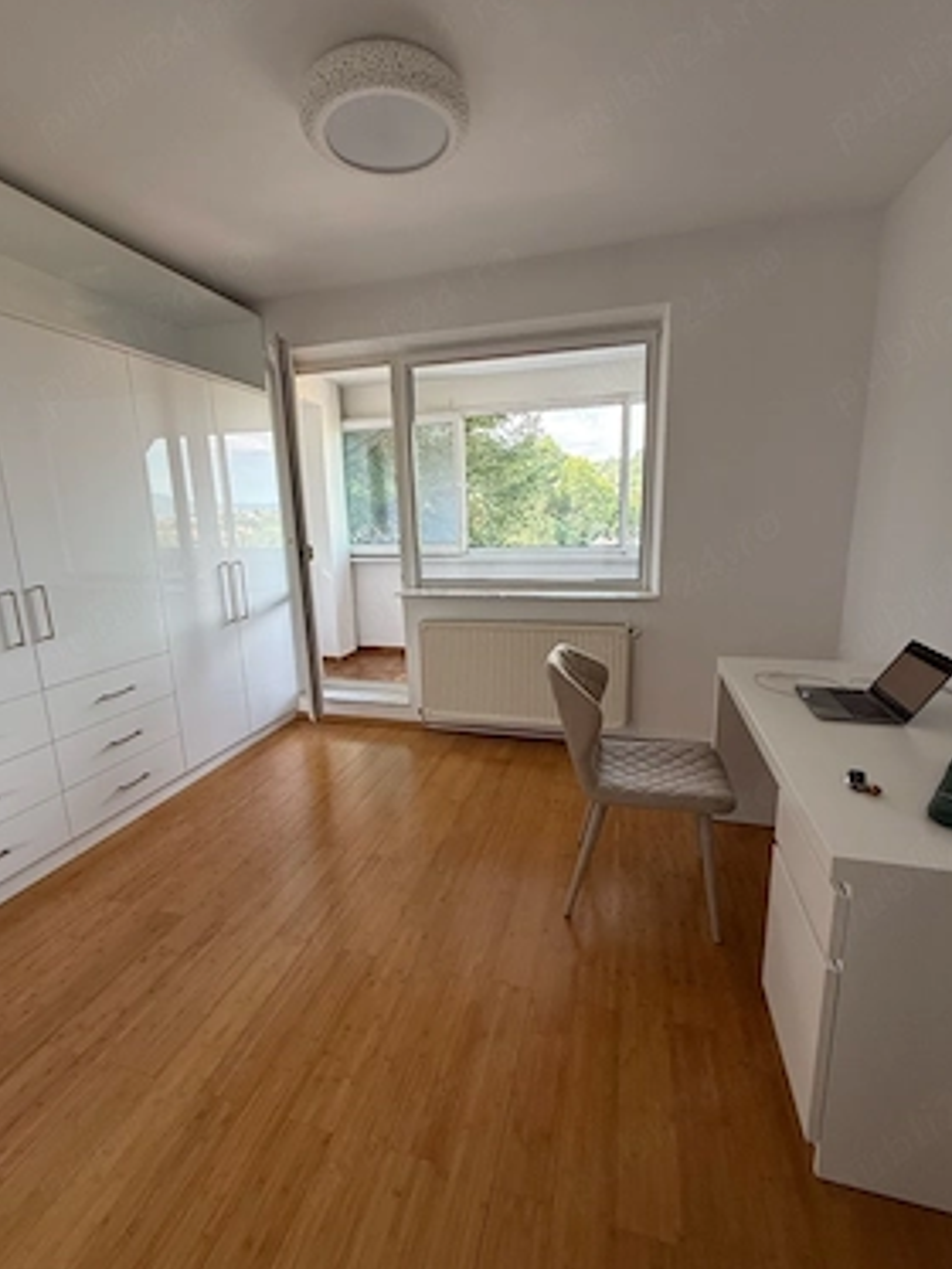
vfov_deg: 98.2
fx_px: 550
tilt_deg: -11.5
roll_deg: +1.7
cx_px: 476
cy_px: 633
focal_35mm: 15
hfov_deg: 81.8
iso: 100
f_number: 2.2
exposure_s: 1/99
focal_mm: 2.22
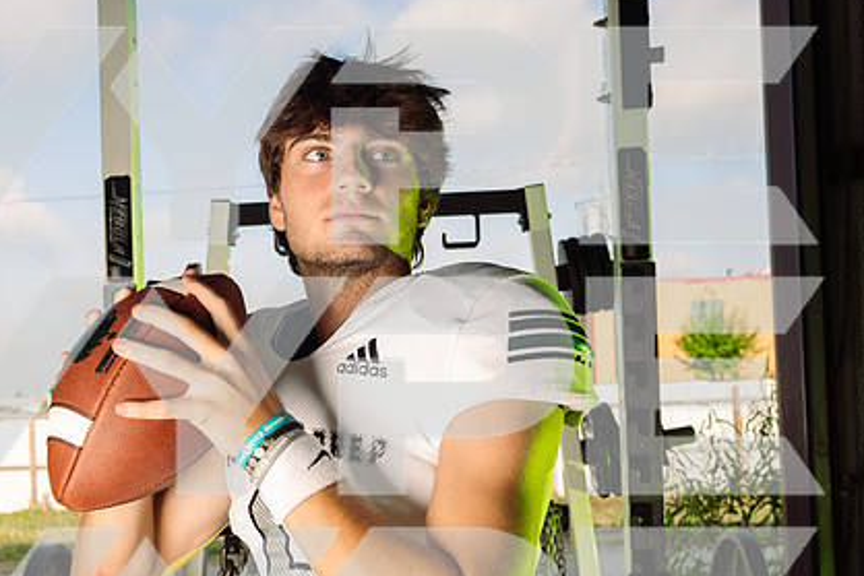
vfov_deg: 26.8
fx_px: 1200
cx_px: 298
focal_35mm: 50
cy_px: 387
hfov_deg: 39.2
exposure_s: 1/250
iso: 80
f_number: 6.3
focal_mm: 36
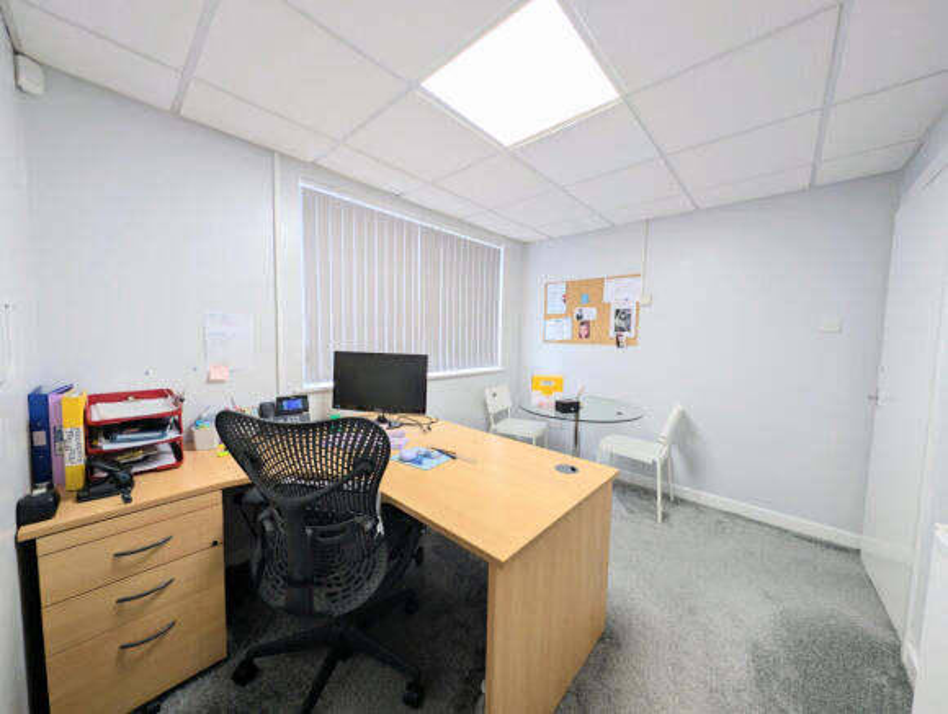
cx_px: 474
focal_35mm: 12
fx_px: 329
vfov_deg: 94.7
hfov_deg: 110.4
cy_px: 357
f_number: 1.95
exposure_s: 1/70.1
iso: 37
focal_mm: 2.23
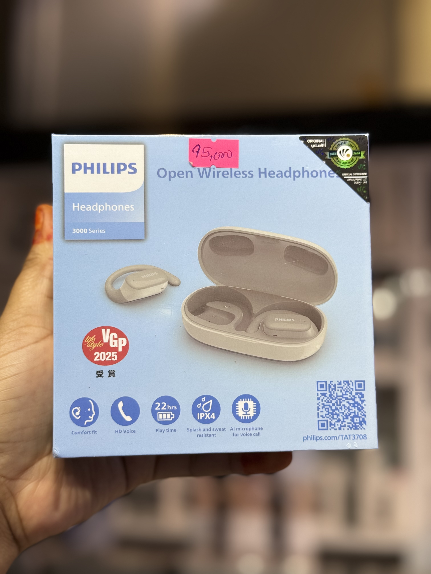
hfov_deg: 30.3
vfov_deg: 39.7
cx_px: 216
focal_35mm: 48
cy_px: 287
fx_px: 797
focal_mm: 6.76
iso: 64
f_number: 1.78
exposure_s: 1/538
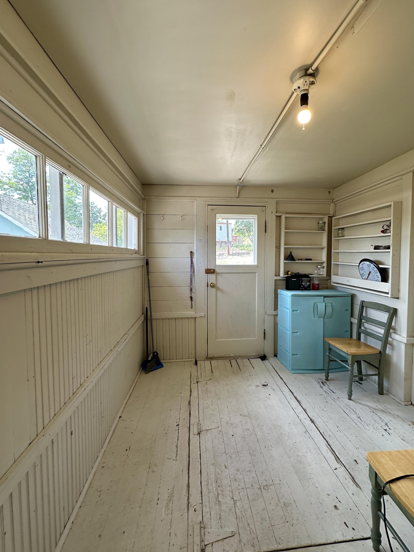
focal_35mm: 15
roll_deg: -0.5
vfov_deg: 98.1
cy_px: 265
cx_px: 221
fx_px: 239
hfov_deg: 81.7
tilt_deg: -2.4
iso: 50
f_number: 2.2
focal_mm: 2.22
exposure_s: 1/99
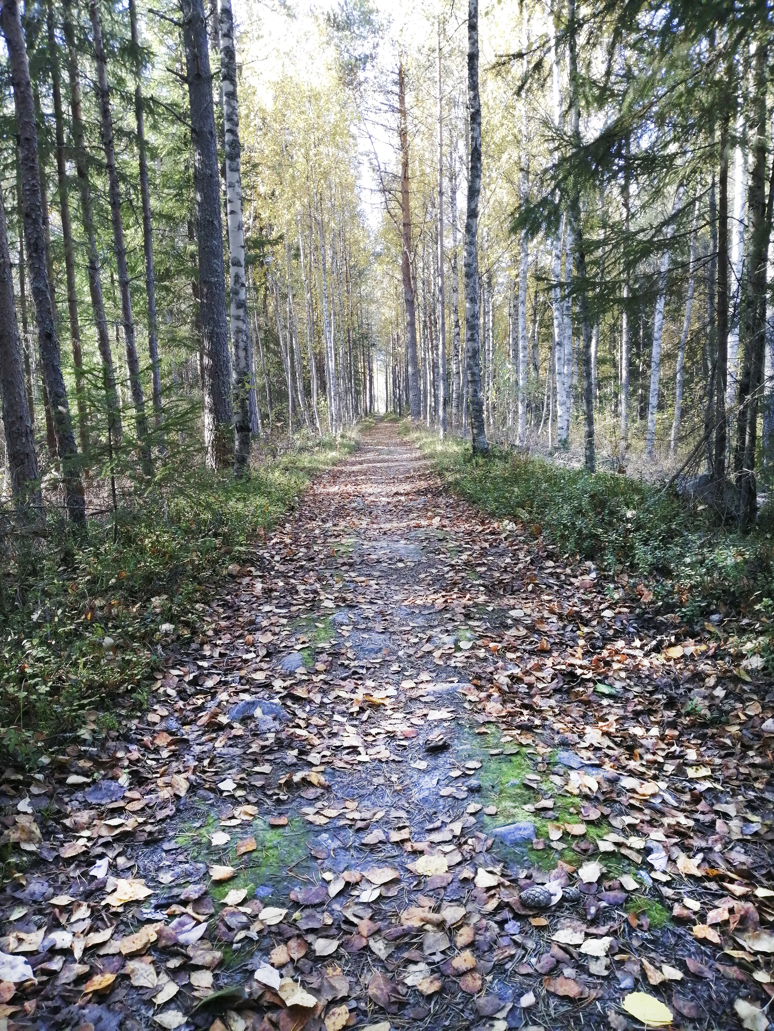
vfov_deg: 67.3
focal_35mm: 26
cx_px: 387
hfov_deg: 53.1
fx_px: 775
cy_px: 516
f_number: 1.8
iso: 80
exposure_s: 1/100
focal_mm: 3.62
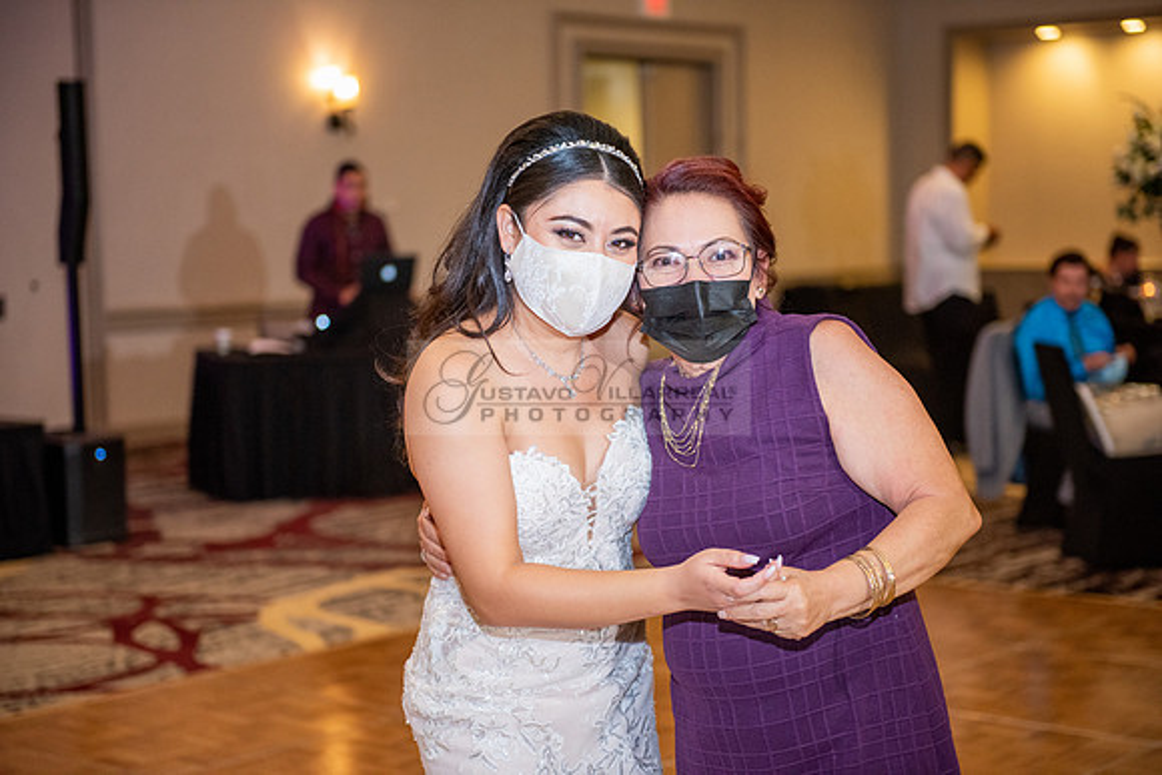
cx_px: 581
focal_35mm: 70
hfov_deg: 28.8
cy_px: 388
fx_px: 2260
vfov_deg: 19.5
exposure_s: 1/160
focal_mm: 70
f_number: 2.8
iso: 1600
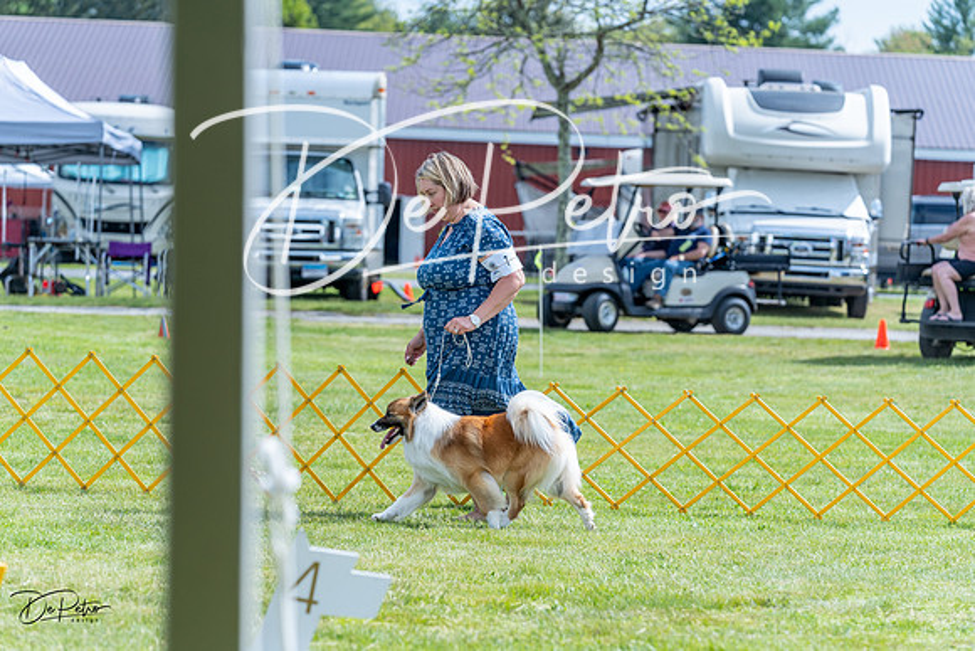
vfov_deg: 10.3
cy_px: 326
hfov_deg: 15.4
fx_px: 3603
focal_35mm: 133
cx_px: 488
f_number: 4.5
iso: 400
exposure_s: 1/1600
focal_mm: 133
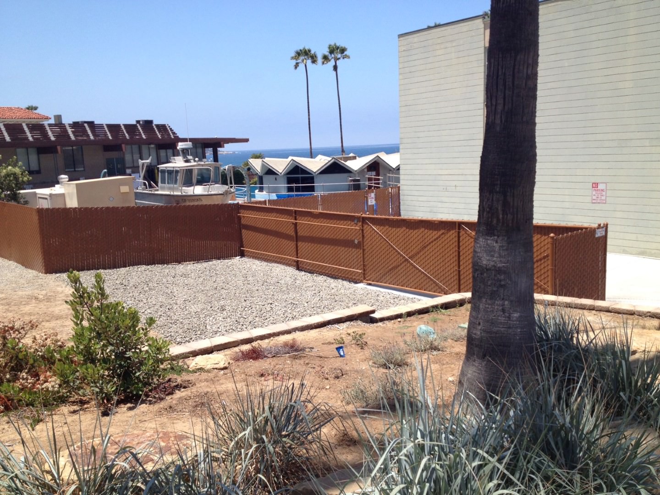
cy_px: 248
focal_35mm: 35
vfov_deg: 40.7
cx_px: 330
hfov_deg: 52.6
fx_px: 667
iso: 50
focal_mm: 4.28
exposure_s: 1/1381
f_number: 2.4
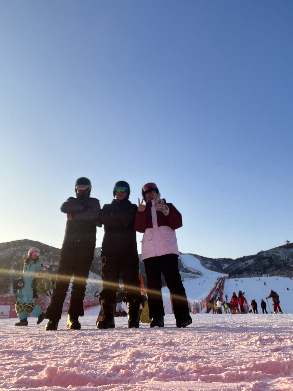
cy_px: 196
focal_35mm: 30
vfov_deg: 60.0
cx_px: 146
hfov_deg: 46.8
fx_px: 339
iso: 32
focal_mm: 2.71
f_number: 2.2
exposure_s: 1/607
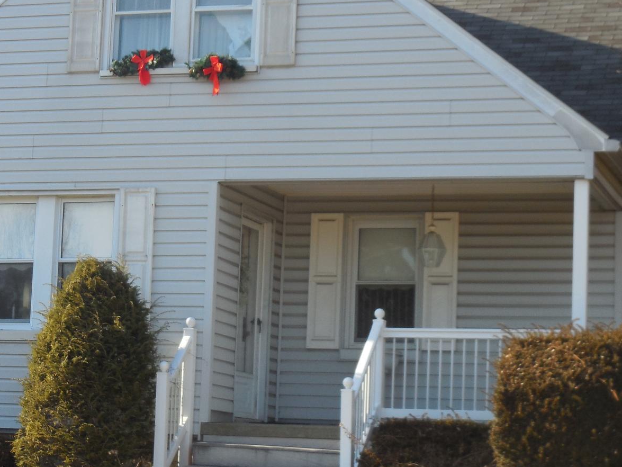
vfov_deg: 12.9
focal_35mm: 115
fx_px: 2067
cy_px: 206
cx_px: 242
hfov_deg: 17.1
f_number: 4.2
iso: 125
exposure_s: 1/400
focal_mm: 10.9
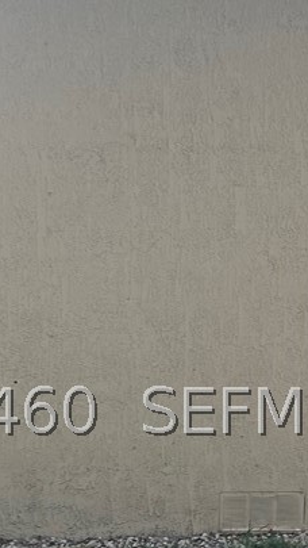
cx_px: 539
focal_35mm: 112
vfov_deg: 19.0
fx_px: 1625
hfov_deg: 10.3
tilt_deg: -4.8
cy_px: 411
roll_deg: -1.3
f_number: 1.5
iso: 50
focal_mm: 5.7
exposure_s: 1/632
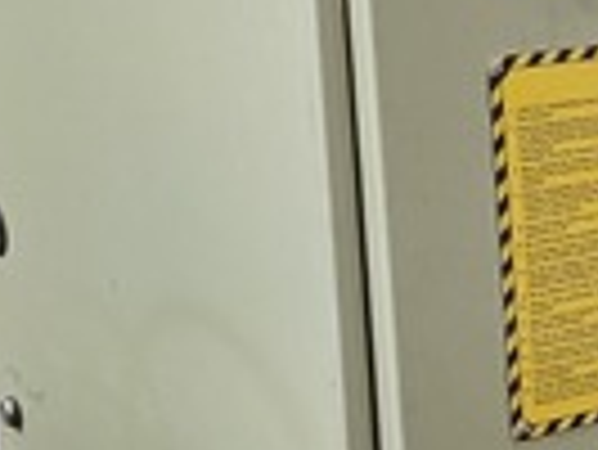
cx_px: 962
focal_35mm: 138
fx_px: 2386
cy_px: 405
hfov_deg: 13.3
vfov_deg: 10.7
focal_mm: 6.3
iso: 500
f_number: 1.7
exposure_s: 1/120
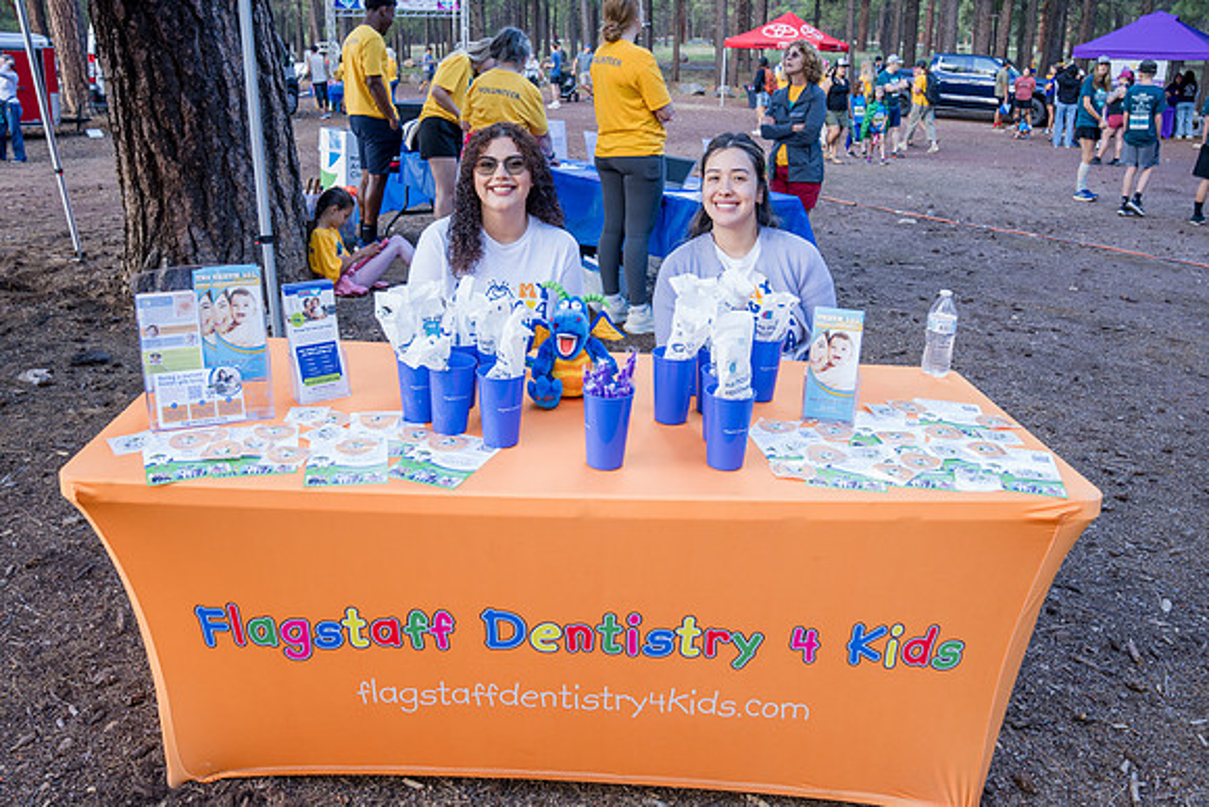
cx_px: 589
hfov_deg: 65.5
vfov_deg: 46.4
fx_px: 940
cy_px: 363
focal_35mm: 28
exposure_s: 1/60
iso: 320
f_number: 5
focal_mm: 24
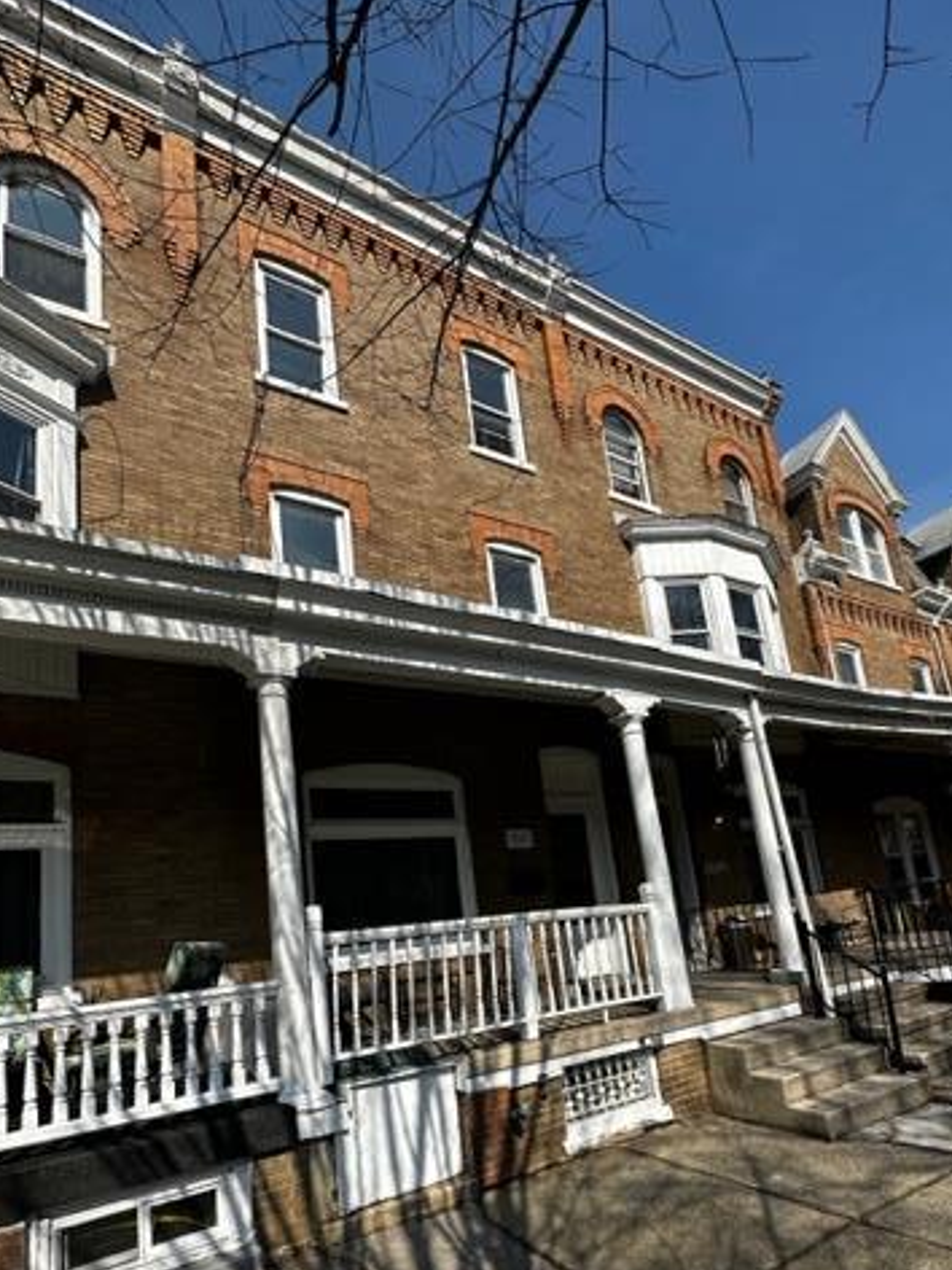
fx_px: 697
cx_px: 498
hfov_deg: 68.6
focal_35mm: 19
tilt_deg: +11.1
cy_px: 810
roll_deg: +6.4
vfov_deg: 82.7
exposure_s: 1/2174
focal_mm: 2.22
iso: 50
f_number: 2.2
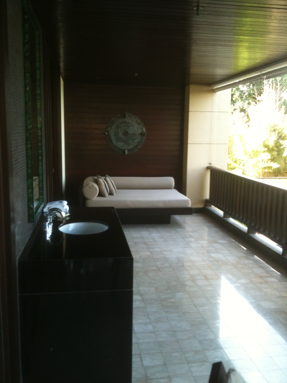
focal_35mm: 35
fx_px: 387
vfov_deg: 52.6
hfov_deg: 40.7
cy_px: 192
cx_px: 144
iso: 64
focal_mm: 3.85
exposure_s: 1/30
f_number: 2.8
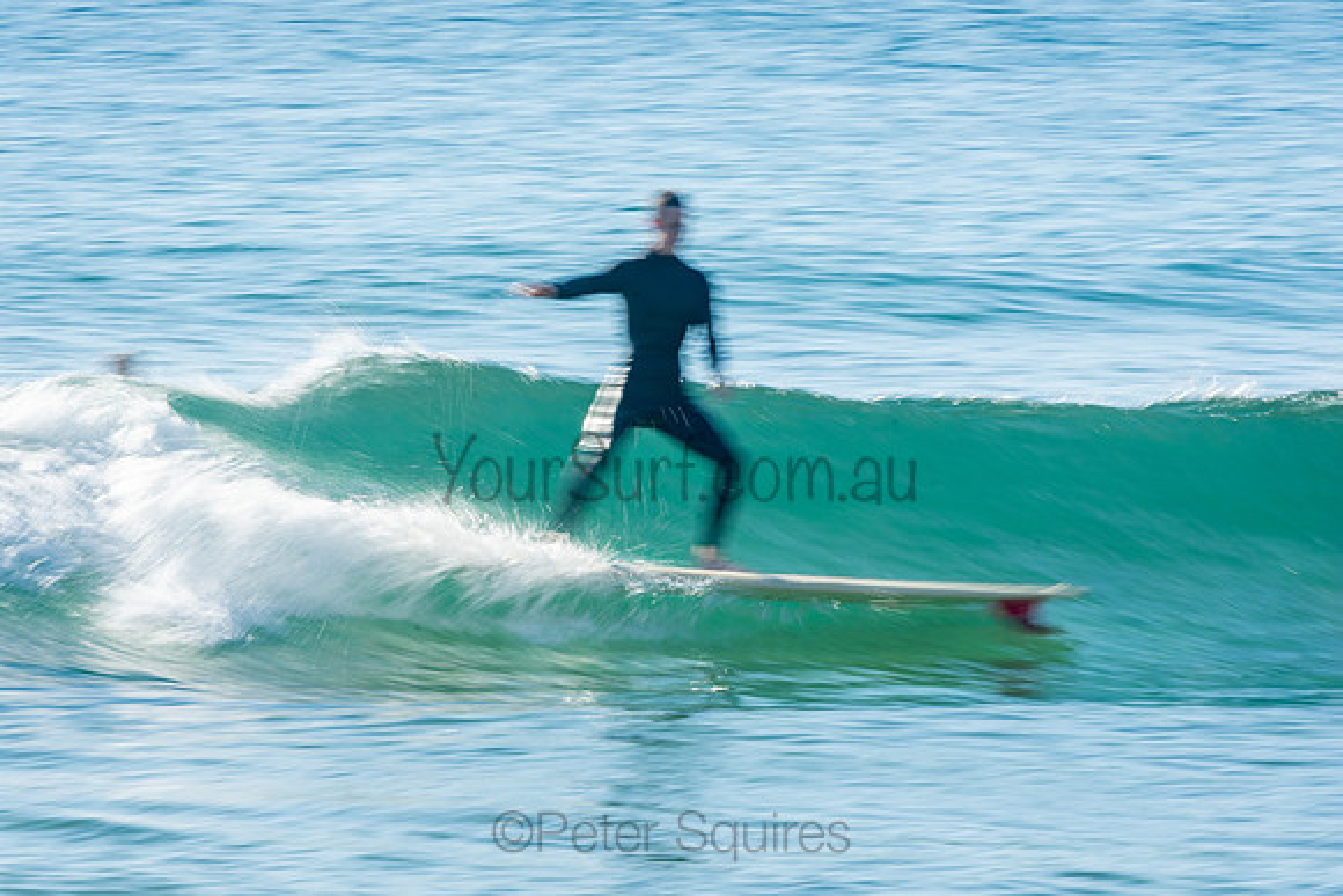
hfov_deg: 3.4
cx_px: 672
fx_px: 22388
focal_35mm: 600
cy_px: 448
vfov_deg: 2.3
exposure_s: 1/20
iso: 100
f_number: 25
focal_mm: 400
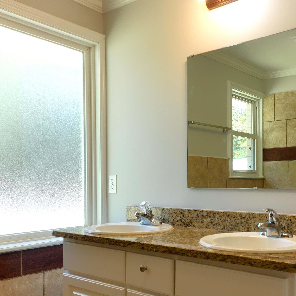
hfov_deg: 43.4
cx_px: 190
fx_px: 368
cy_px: 184
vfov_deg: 43.5
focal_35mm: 38
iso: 200
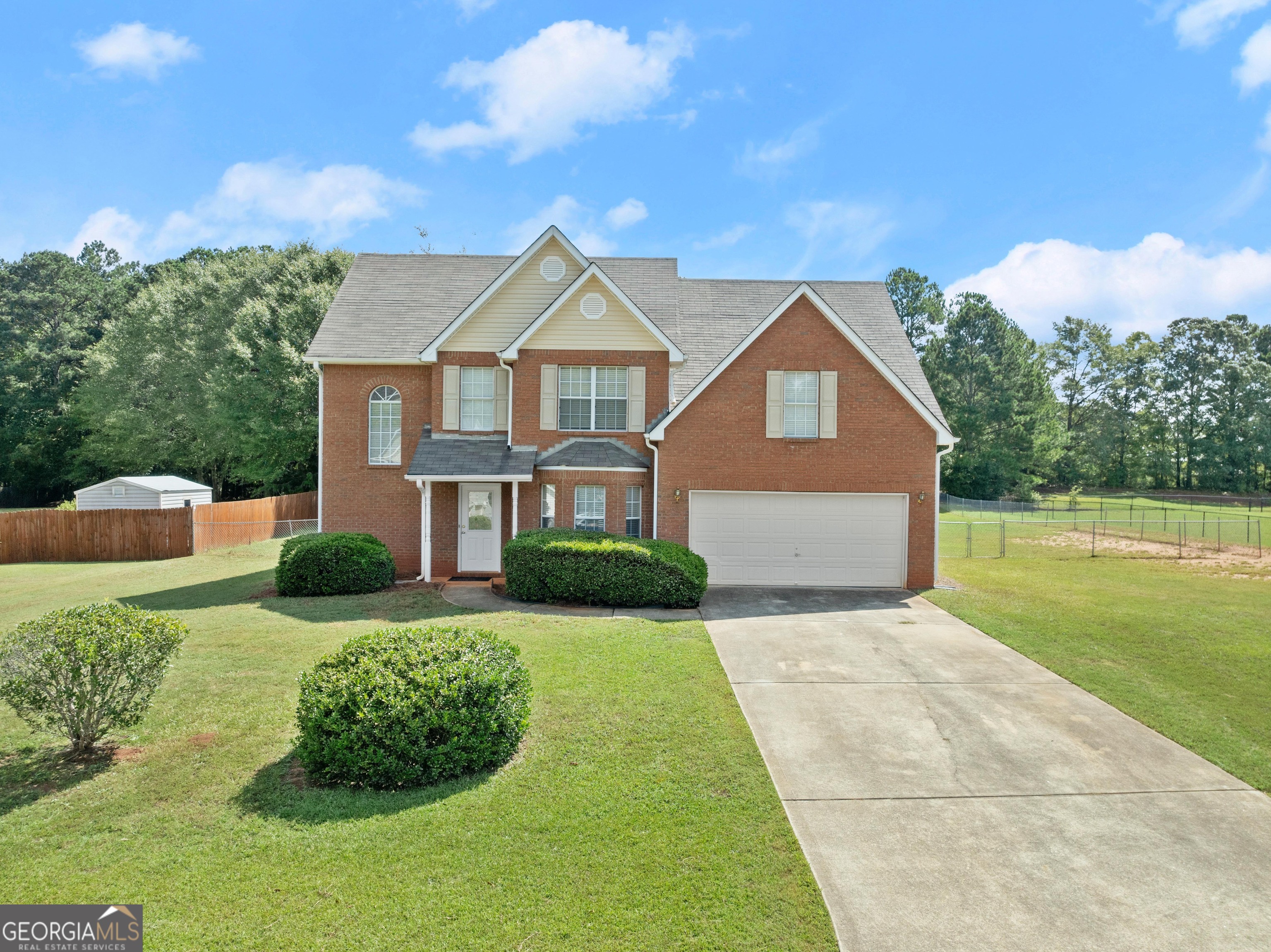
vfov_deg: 56.8
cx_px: 636
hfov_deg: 71.6
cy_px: 476
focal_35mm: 24
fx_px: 881
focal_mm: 12.29
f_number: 2.8
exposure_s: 1/1000
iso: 130
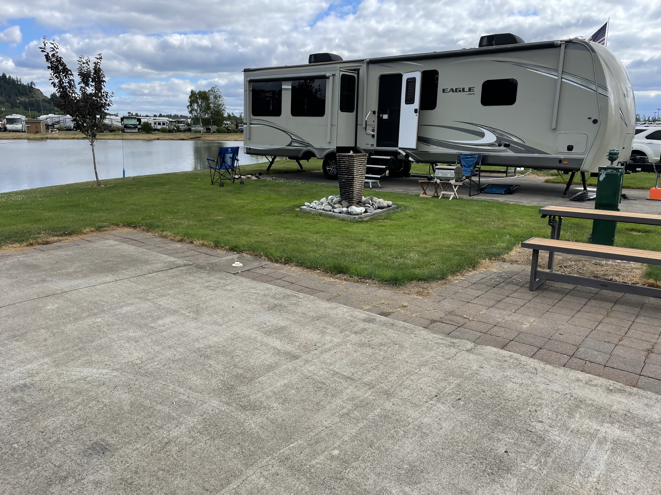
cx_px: 330
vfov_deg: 53.1
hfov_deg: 67.3
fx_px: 496
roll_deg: -0.3
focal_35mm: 26
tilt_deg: -13.2
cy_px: 248
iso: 32
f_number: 1.6
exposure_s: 1/2132
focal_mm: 4.2
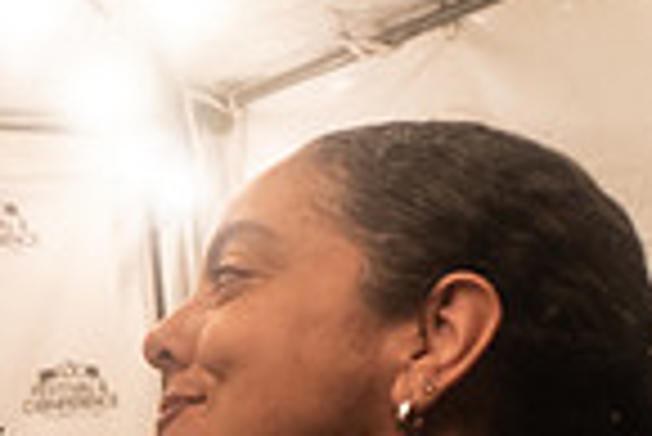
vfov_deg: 15.6
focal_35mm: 85
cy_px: 493
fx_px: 1541
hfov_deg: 21.5
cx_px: -200
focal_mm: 20
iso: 1600
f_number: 3.5
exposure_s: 1/100
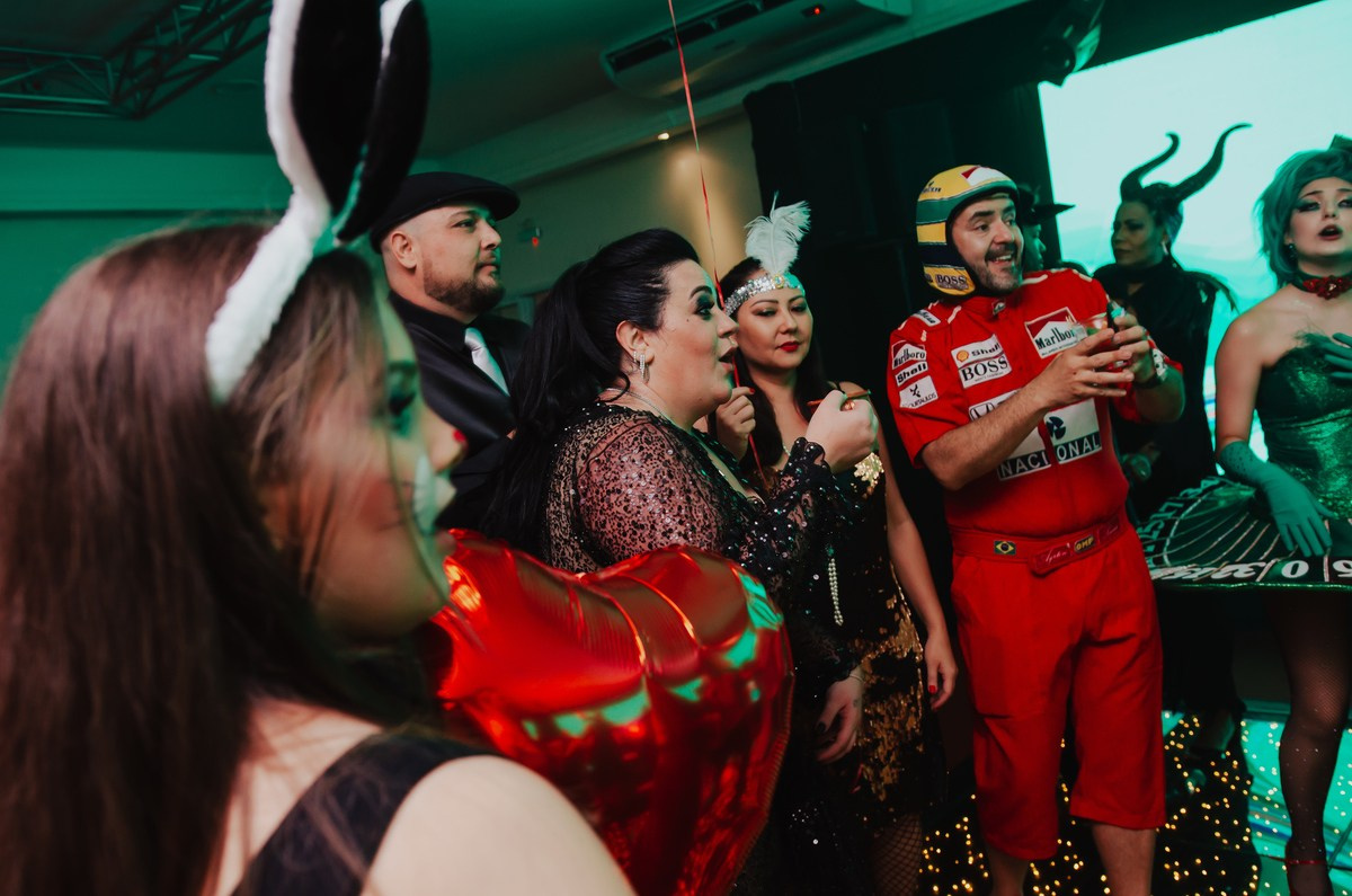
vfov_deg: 43.4
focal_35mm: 30
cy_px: 448
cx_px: 676
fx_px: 1124
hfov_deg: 62.0
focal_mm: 20
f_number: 2.8
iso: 500
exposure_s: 1/60
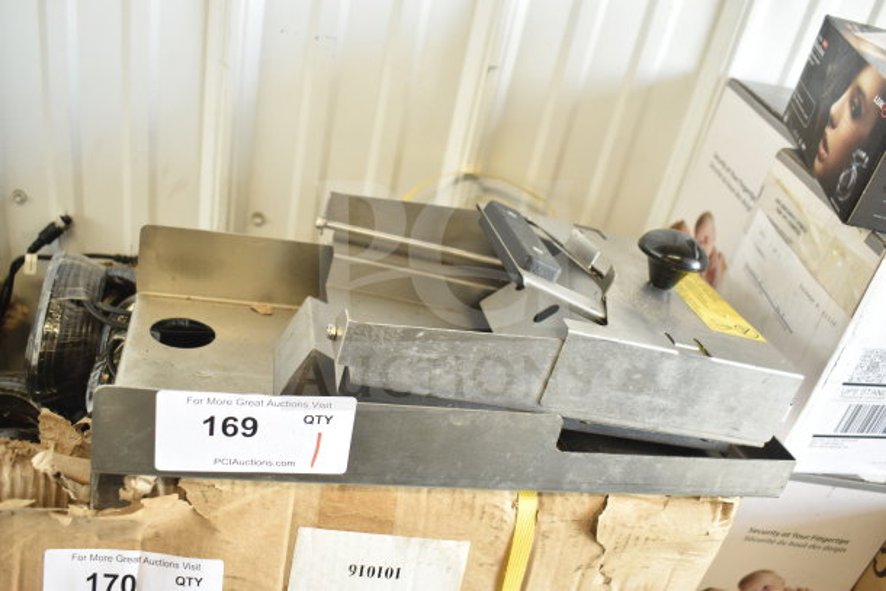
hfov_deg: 57.2
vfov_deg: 40.0
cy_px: 296
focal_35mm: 33
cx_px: 443
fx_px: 812
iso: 400
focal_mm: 22
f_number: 3.8
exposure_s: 1/40
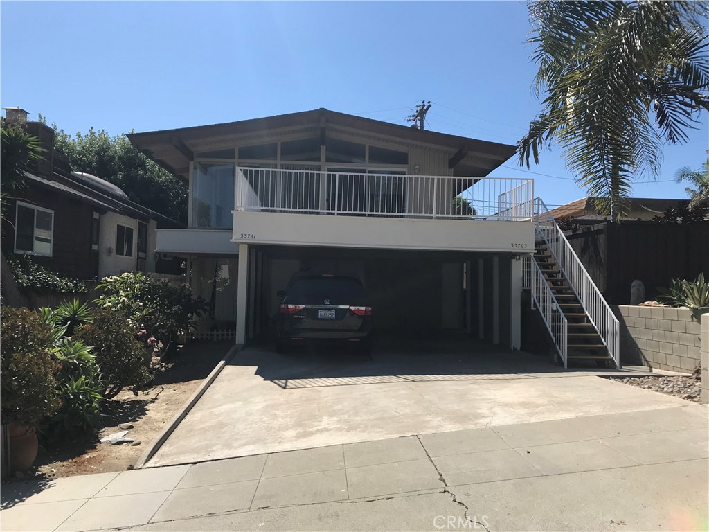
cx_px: 354
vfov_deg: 49.7
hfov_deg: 63.4
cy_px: 266
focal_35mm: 28
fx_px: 573
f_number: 1.8
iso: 20
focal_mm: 3.99
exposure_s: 1/2591
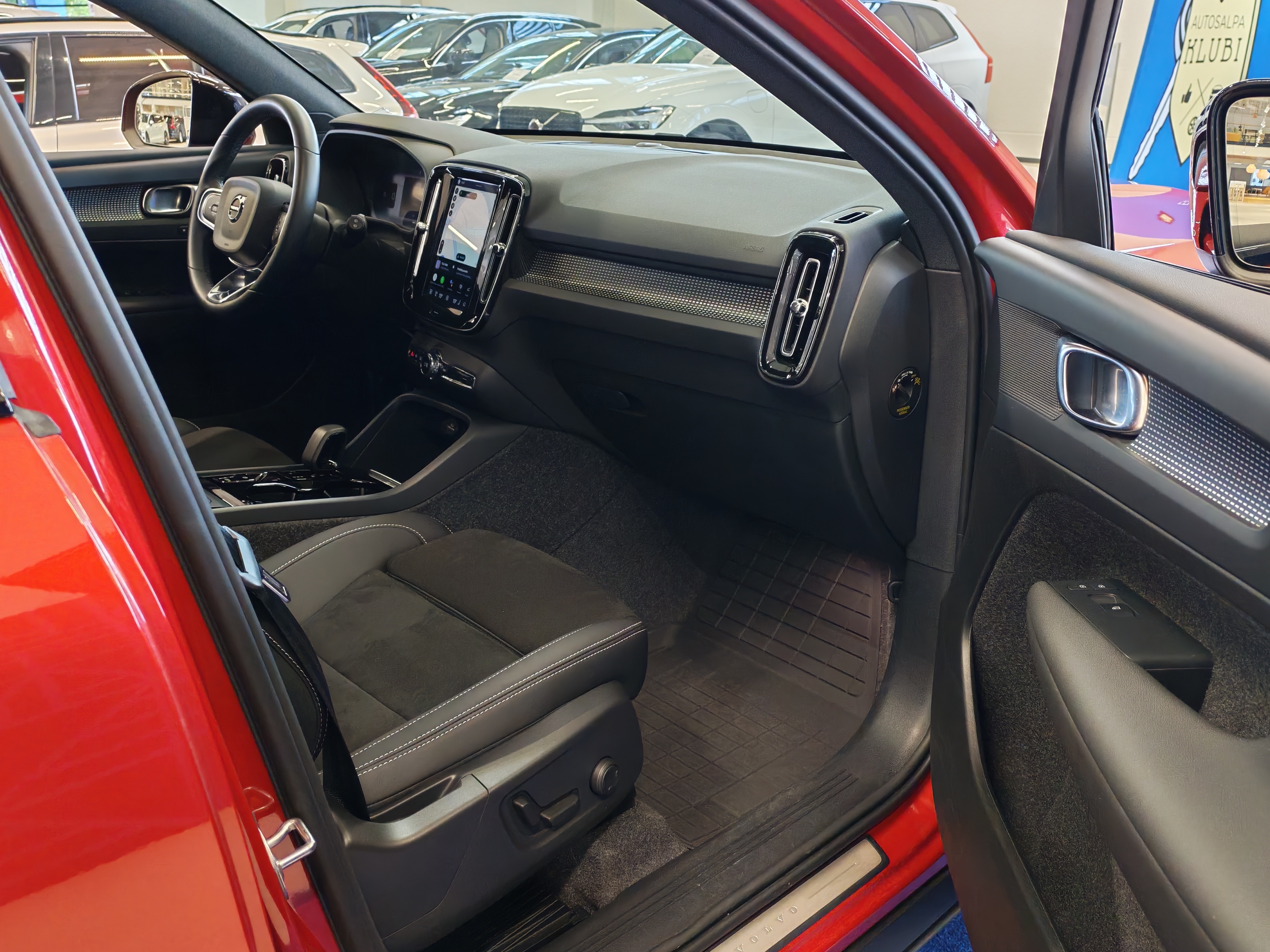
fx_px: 1137
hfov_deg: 58.4
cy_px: 476
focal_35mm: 31
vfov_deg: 45.4
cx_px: 635
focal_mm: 6.12
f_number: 1.9
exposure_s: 1/100
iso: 640
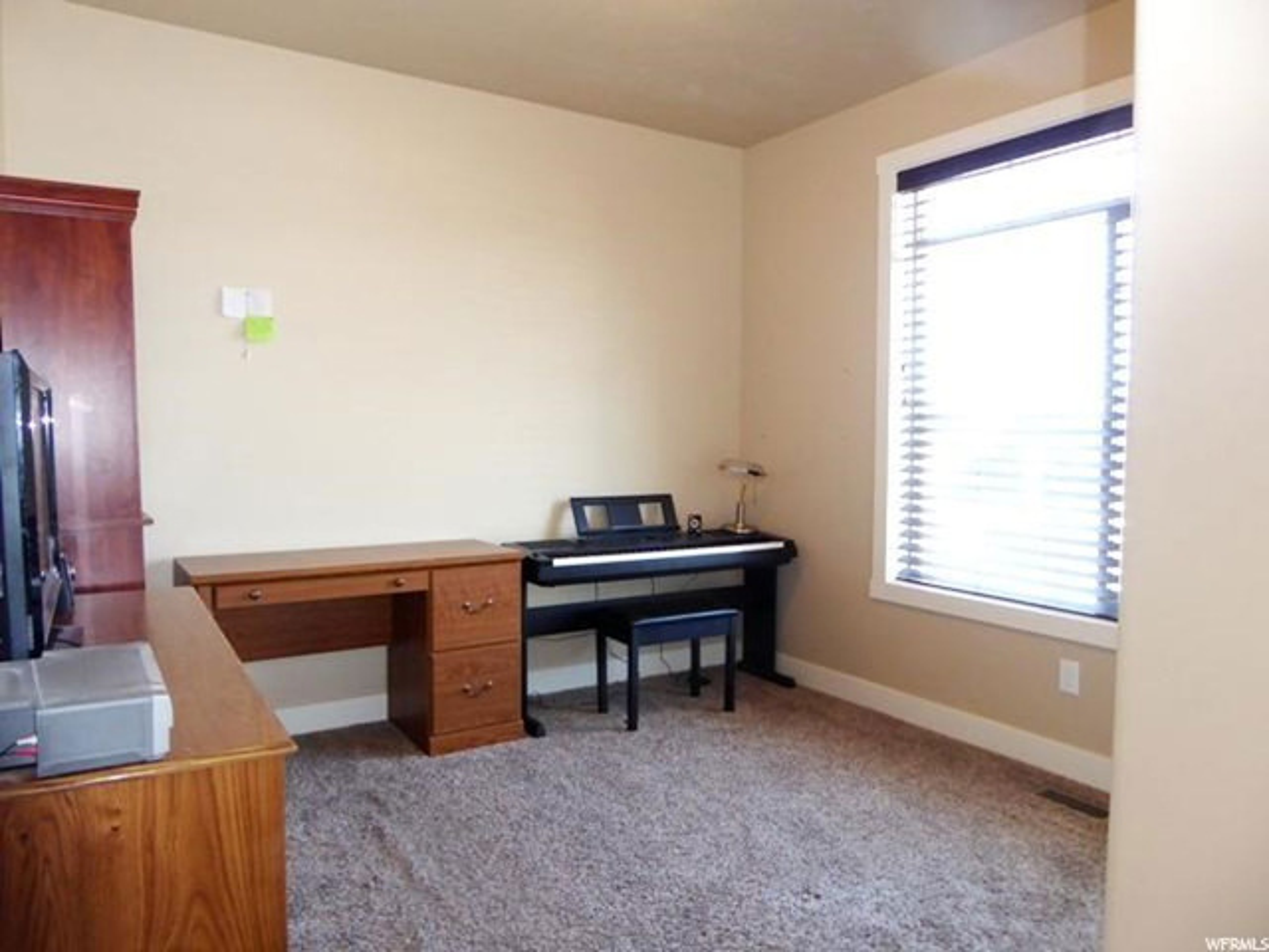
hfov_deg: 71.6
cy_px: 476
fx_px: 880
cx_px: 634
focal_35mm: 24
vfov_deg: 56.8
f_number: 3.3
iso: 320
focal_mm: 4.3
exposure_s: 1/60
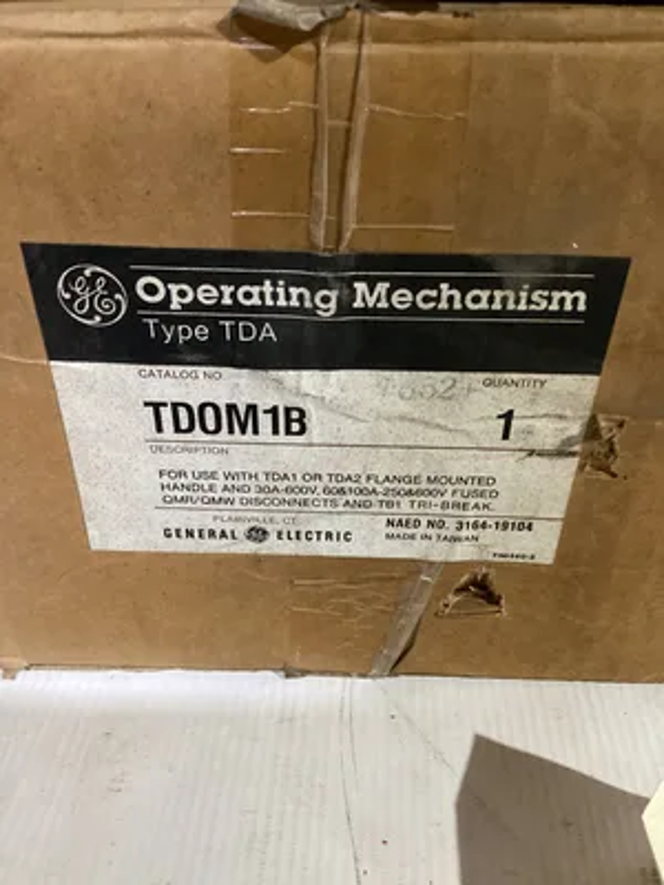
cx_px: 332
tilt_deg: -34.4
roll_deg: +3.3
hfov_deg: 45.4
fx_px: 793
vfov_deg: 58.4
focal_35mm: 31
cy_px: 442
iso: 400
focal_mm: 3.3
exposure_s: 1/33
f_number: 2.4
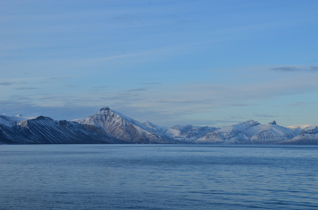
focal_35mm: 82
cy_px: 105
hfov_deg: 24.7
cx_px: 159
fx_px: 727
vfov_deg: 16.5
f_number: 11
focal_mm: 55
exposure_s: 1/125
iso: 110
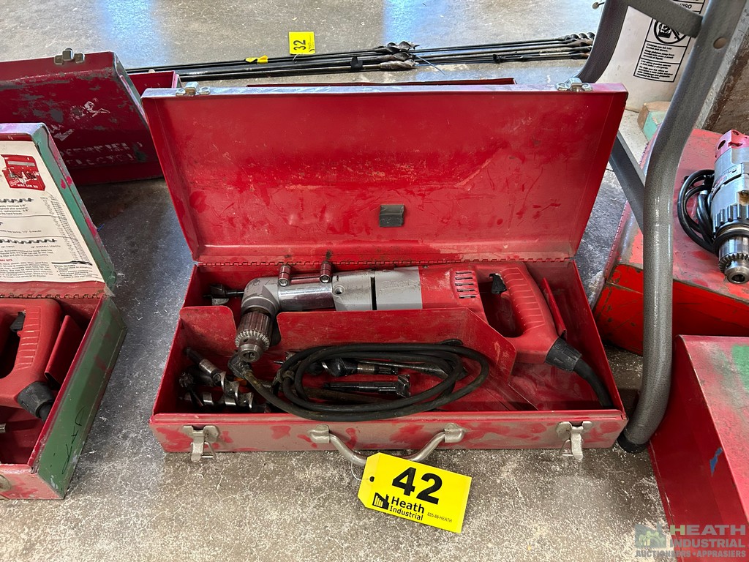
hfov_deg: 67.3
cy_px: 281
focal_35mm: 26
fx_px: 563
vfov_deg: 53.1
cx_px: 374
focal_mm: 5.7
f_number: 1.5
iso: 500
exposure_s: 1/60
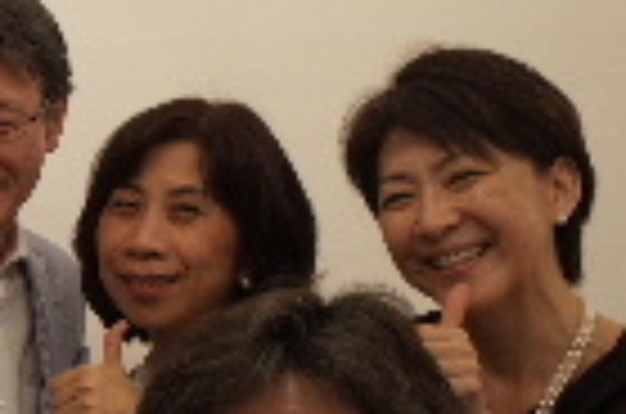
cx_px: -554
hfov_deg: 13.9
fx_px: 2238
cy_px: 410
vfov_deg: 10.5
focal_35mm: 129
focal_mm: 18.3
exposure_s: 1/25
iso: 800
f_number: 2.8
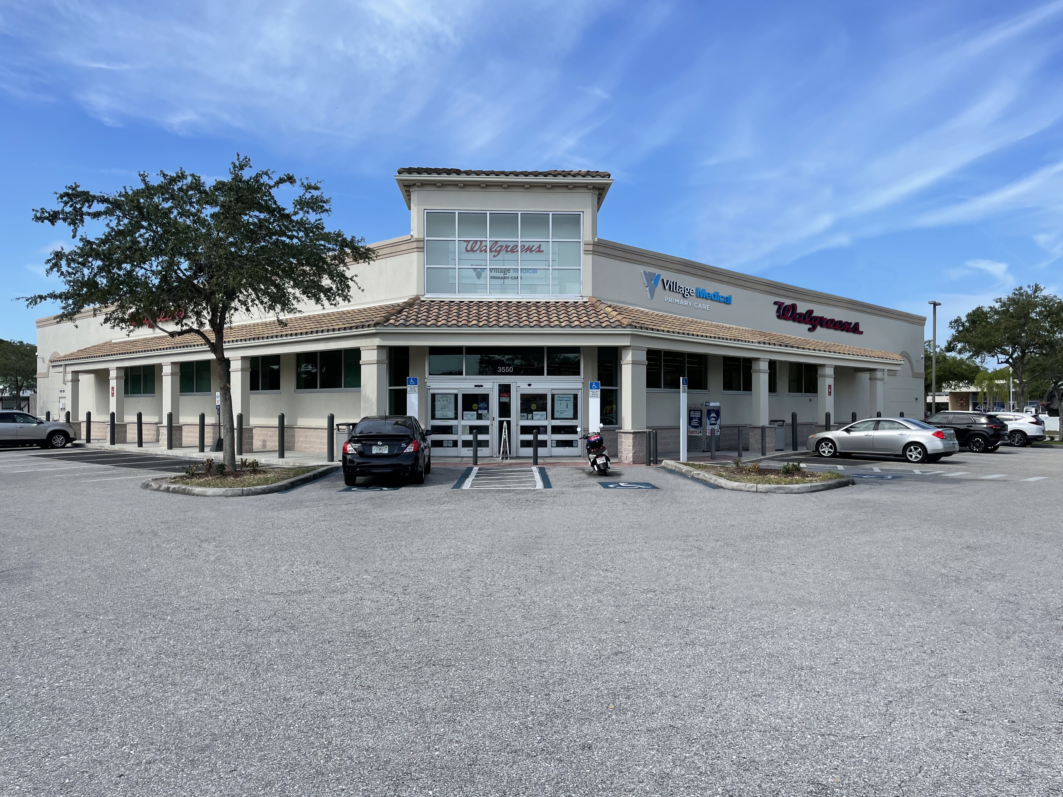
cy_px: 398
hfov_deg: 67.3
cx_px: 532
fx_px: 798
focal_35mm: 26
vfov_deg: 53.1
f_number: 1.6
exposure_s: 1/2817
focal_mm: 4.2
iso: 32
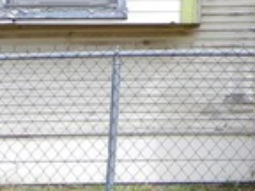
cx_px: 317
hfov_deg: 14.3
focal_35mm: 133
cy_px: -81
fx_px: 980
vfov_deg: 10.8
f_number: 3.5
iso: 160
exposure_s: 1/806
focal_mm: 5.4
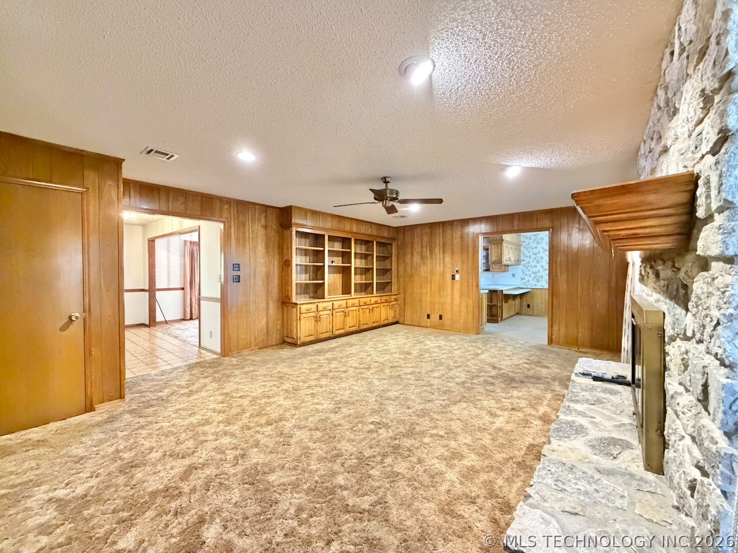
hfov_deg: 102.1
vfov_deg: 85.7
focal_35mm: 14
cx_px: 369
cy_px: 276
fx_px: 298
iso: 1250
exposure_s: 1/40
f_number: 2.2
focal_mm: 2.22
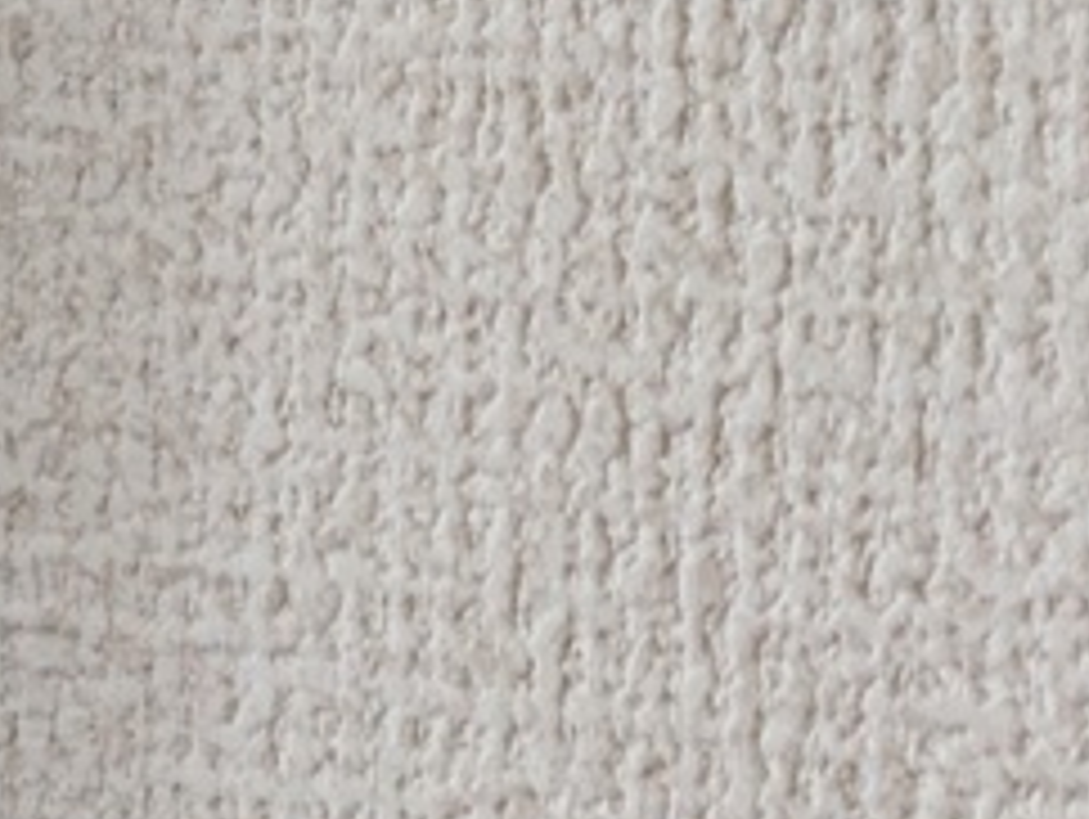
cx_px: -1040
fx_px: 6361
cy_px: 202
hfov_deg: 9.2
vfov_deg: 7.4
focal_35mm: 202
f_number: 1.89
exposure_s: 1/120
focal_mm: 5.43
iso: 147
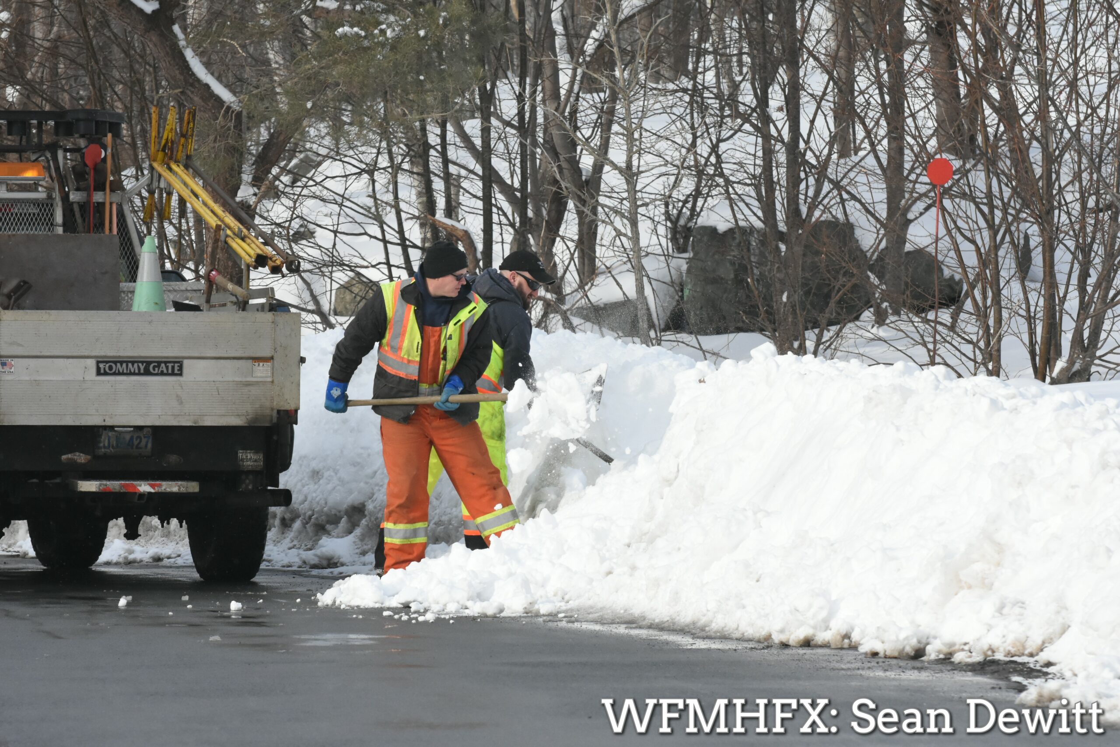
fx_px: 6767
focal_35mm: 218
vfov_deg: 6.3
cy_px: 374
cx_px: 560
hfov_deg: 9.5
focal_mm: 145
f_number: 8
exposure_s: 1/2500
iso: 2000
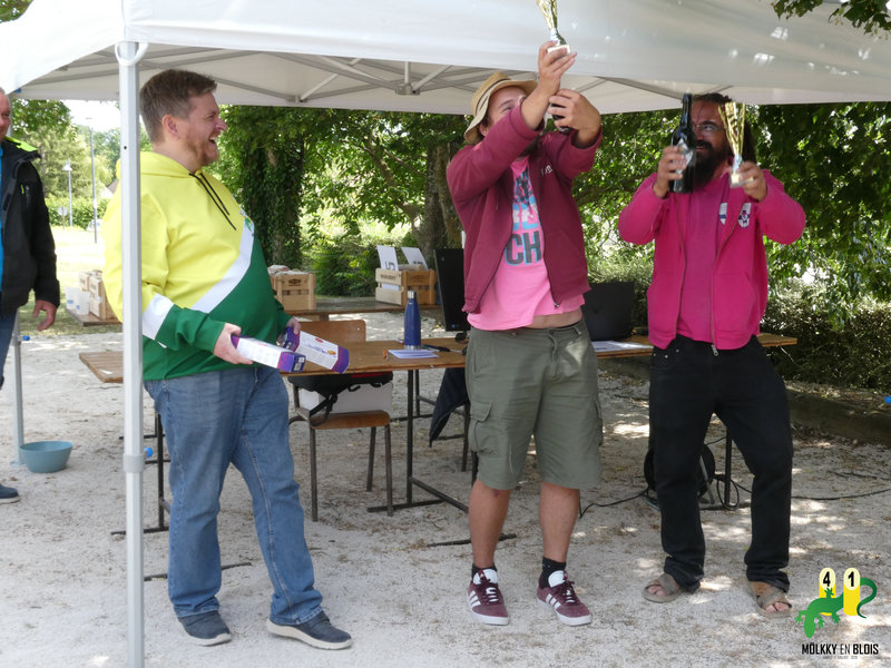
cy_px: 334
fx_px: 1210
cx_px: 446
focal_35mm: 47
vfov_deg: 30.9
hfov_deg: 40.4
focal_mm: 8.4
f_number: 7.1
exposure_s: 1/80
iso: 160
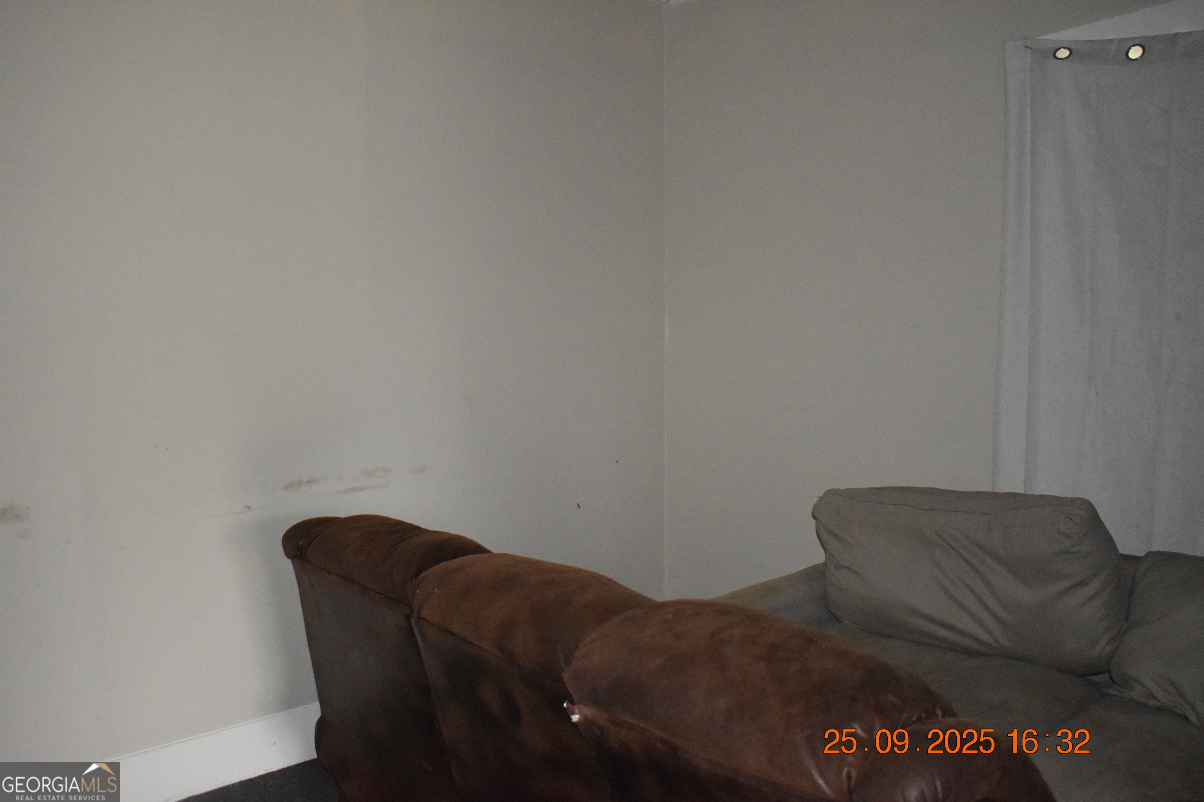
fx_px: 1154
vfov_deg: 38.4
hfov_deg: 55.1
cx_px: 602
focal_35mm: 34
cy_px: 401
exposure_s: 1/60
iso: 5600
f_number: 3.8
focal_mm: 23
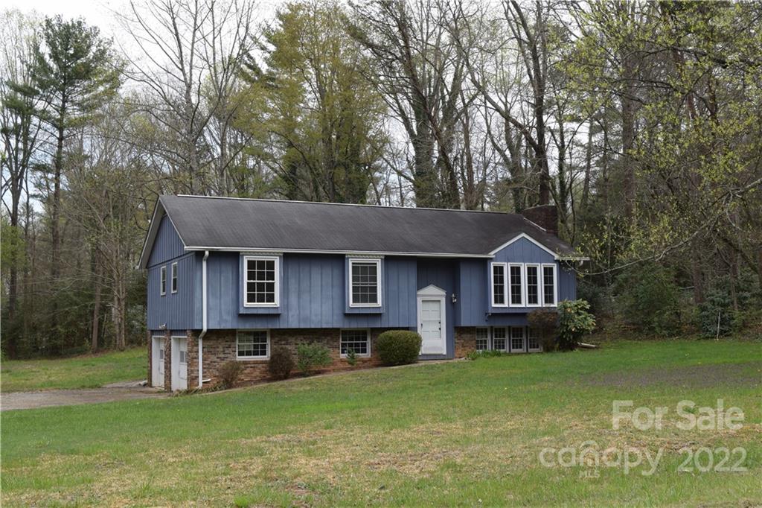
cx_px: 381
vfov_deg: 31.9
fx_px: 889
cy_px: 254
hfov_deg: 46.4
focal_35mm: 42
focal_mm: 28
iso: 200
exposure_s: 1/250
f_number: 8
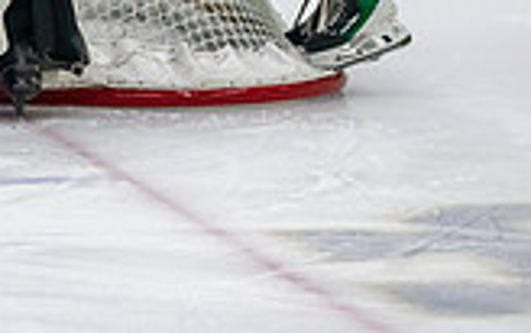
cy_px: -280
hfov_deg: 6.7
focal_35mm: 309
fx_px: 4478
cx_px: -259
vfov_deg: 4.2
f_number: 3.2
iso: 3200
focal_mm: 85
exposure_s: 1/640
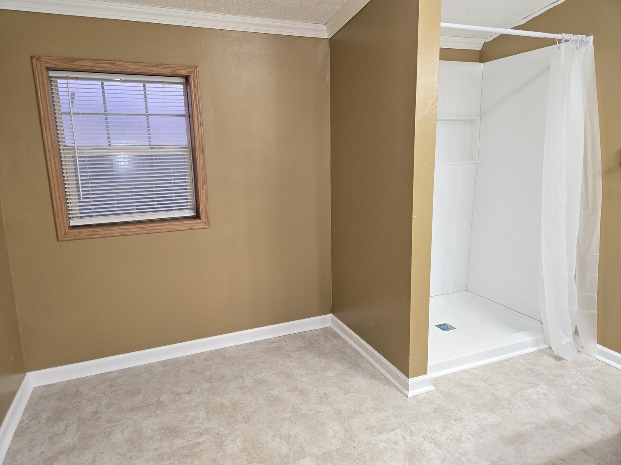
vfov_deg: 58.9
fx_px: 413
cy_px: 232
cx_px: 310
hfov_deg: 73.9
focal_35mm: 23
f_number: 1.8
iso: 100
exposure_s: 1/24
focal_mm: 5.4
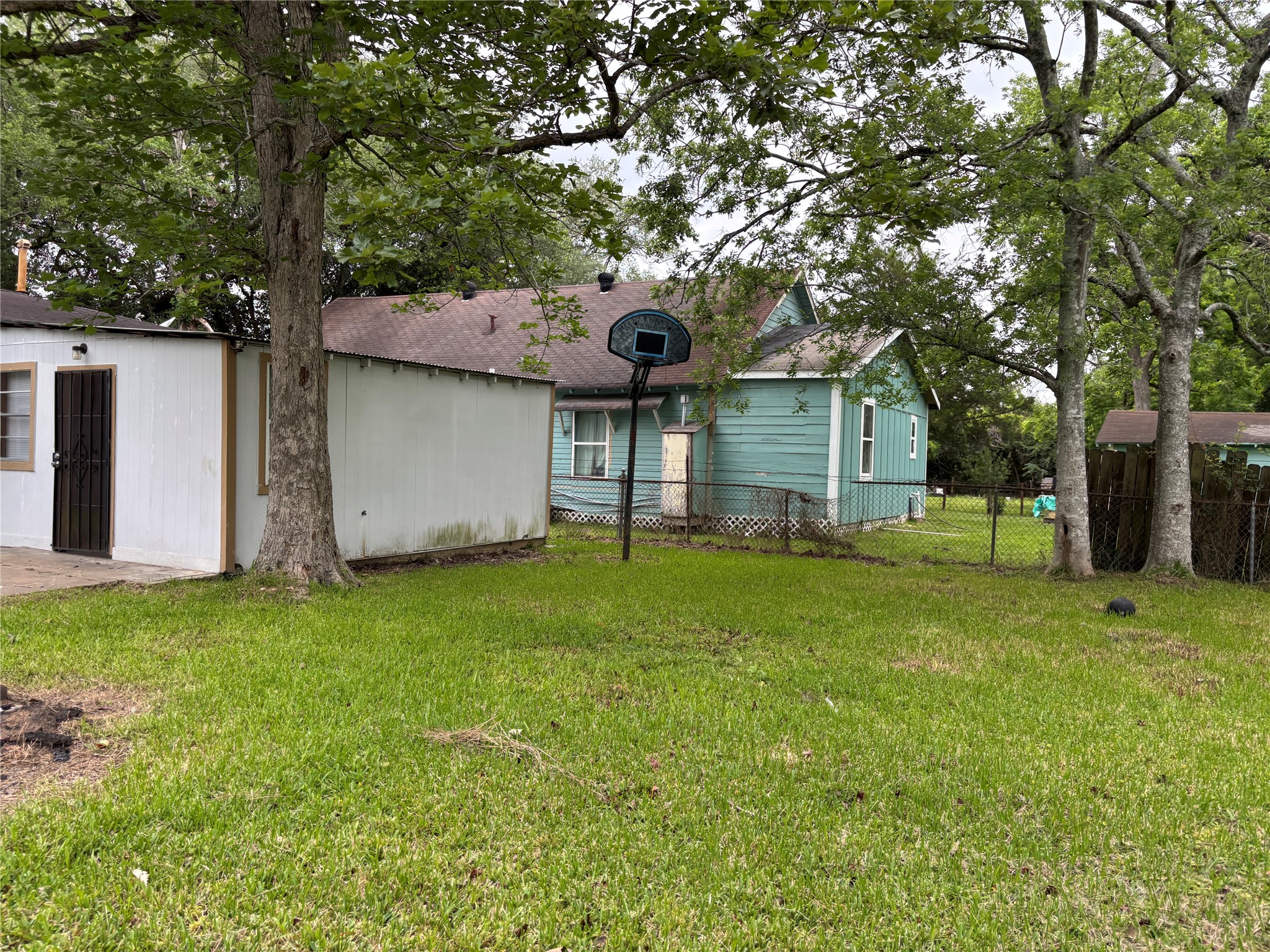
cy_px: 476
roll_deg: -1.5
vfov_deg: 53.1
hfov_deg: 67.3
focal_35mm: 26
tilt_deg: -3.6
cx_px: 635
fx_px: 954
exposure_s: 1/419
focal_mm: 5.96
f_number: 1.6
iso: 50
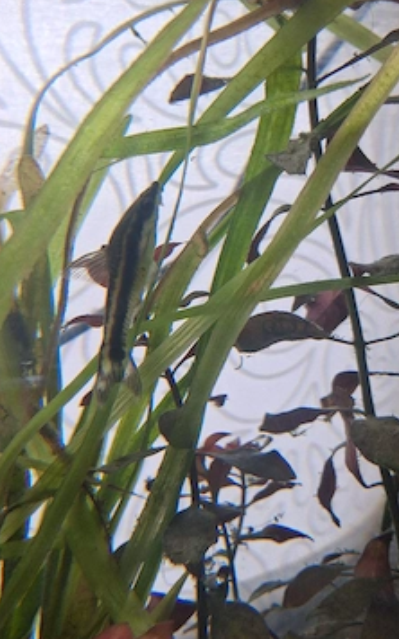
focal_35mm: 31
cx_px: 187
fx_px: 540
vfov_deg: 61.2
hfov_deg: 40.5
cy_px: 305
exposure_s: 1/100
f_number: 1.8
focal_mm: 3.98
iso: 50
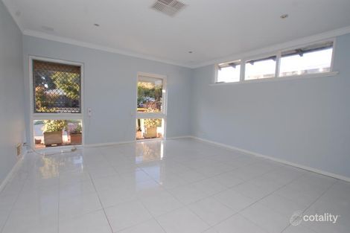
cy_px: 116
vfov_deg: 72.0
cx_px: 175
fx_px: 160
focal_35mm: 16
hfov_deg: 95.0
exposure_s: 1/125
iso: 400
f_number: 5.6
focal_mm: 11
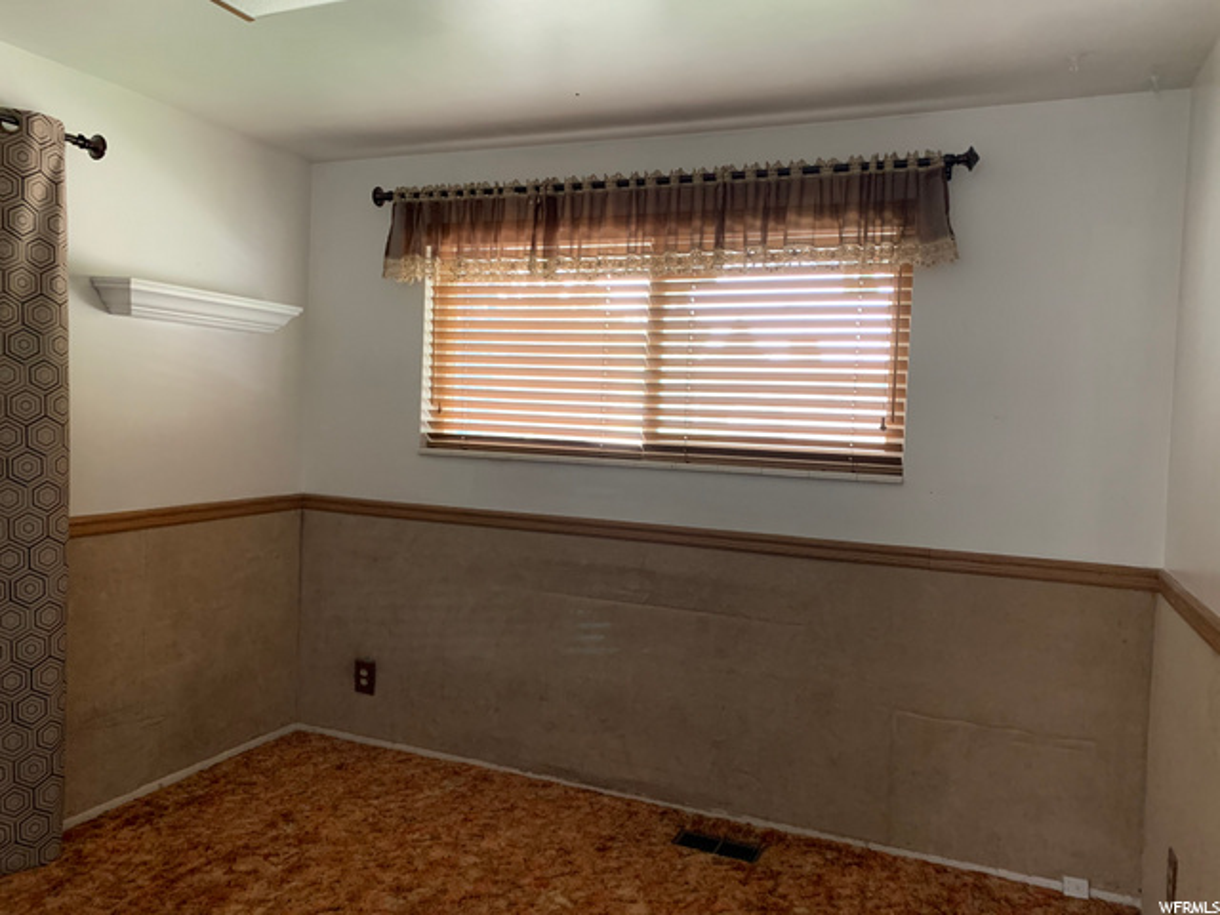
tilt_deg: -2.7
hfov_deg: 67.3
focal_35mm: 26
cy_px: 458
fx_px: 916
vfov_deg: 53.1
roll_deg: -3.4
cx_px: 610
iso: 400
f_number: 1.8
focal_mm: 4.25
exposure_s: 1/60
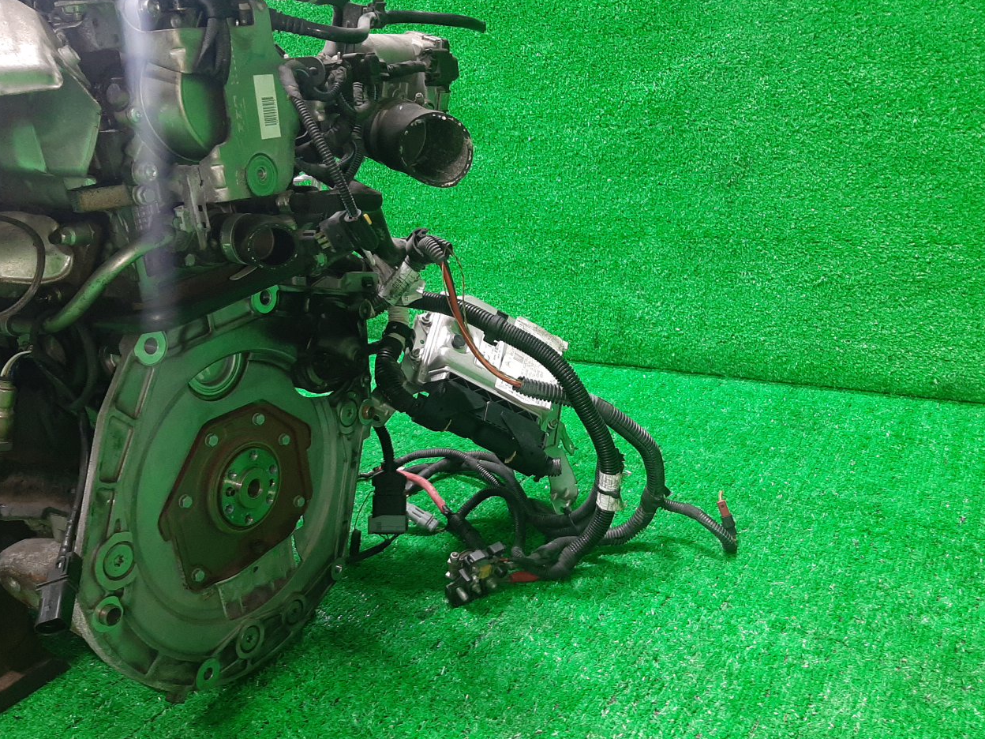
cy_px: 385
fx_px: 854
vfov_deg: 46.8
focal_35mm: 30
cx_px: 488
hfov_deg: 60.0
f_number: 1.7
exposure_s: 1/33
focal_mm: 3.93
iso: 174
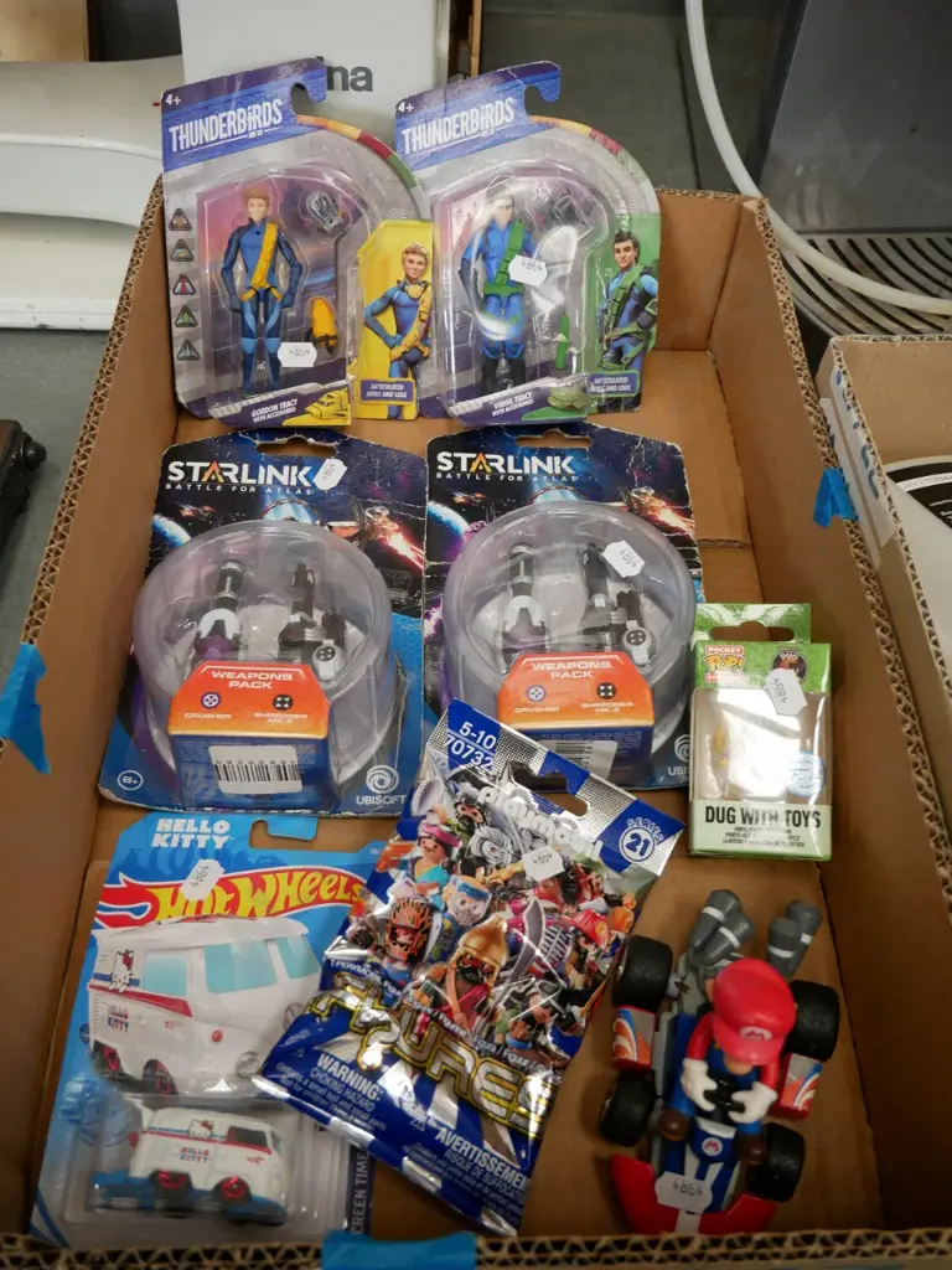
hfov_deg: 46.8
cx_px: 476
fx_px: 1100
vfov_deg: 60.0
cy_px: 635
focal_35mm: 30
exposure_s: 1/60
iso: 1250
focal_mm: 15
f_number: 4
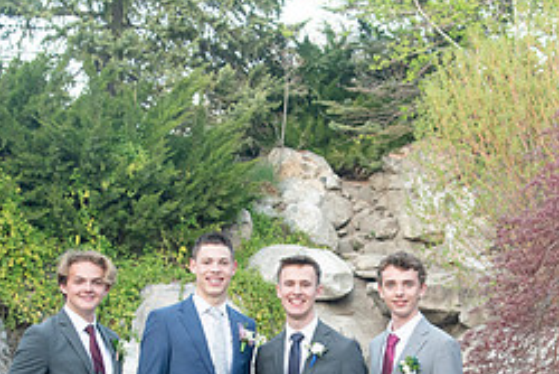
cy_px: 364
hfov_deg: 23.1
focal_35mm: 88
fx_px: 1367
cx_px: 286
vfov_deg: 15.3
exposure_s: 1/125
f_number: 5.6
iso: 800
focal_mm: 38
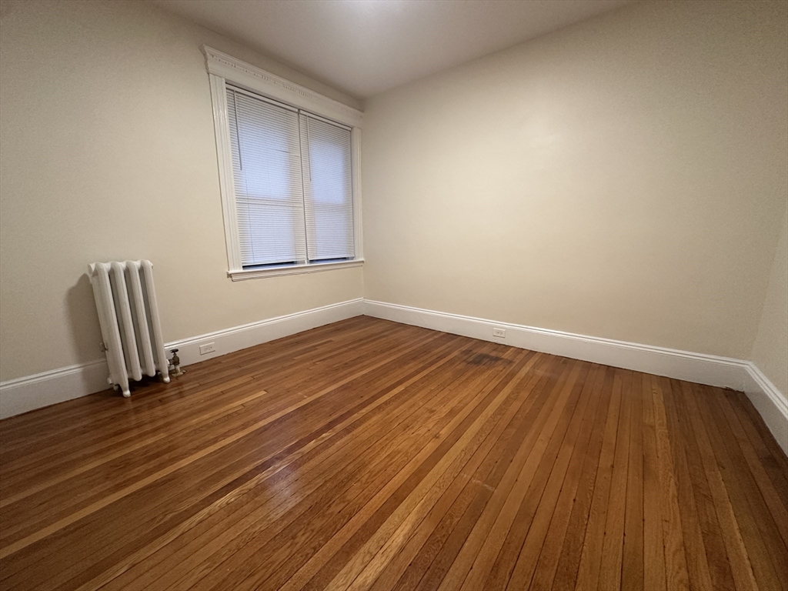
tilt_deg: -11.2
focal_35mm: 14
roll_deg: +0.8
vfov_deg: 85.7
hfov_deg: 102.1
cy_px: 296
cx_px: 394
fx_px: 319
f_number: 2.2
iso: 250
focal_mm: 2.22
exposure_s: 1/60
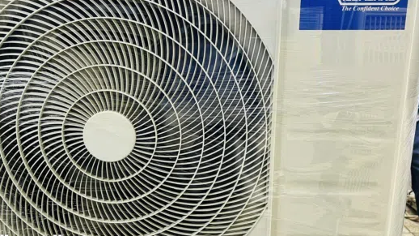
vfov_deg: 33.7
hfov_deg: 56.5
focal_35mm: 35
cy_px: 118
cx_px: 184
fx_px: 389
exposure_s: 1/50
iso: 100
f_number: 1.6
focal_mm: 5.1
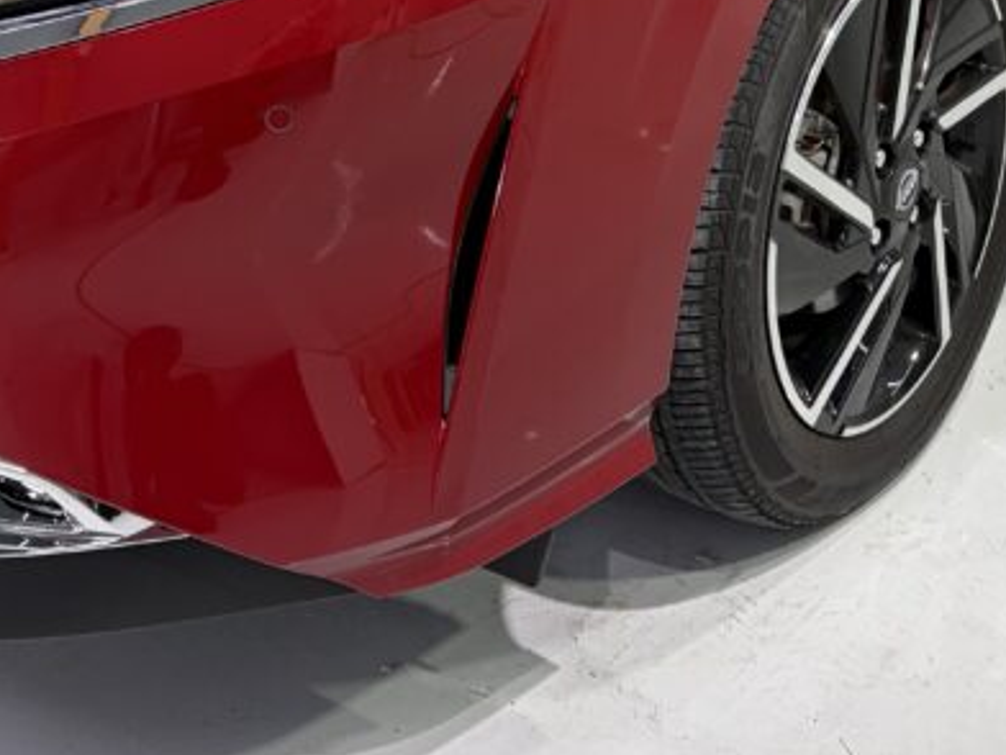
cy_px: -205
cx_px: 490
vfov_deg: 20.0
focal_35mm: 68
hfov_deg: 28.6
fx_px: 1976
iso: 100
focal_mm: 5.96
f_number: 1.6
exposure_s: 1/120
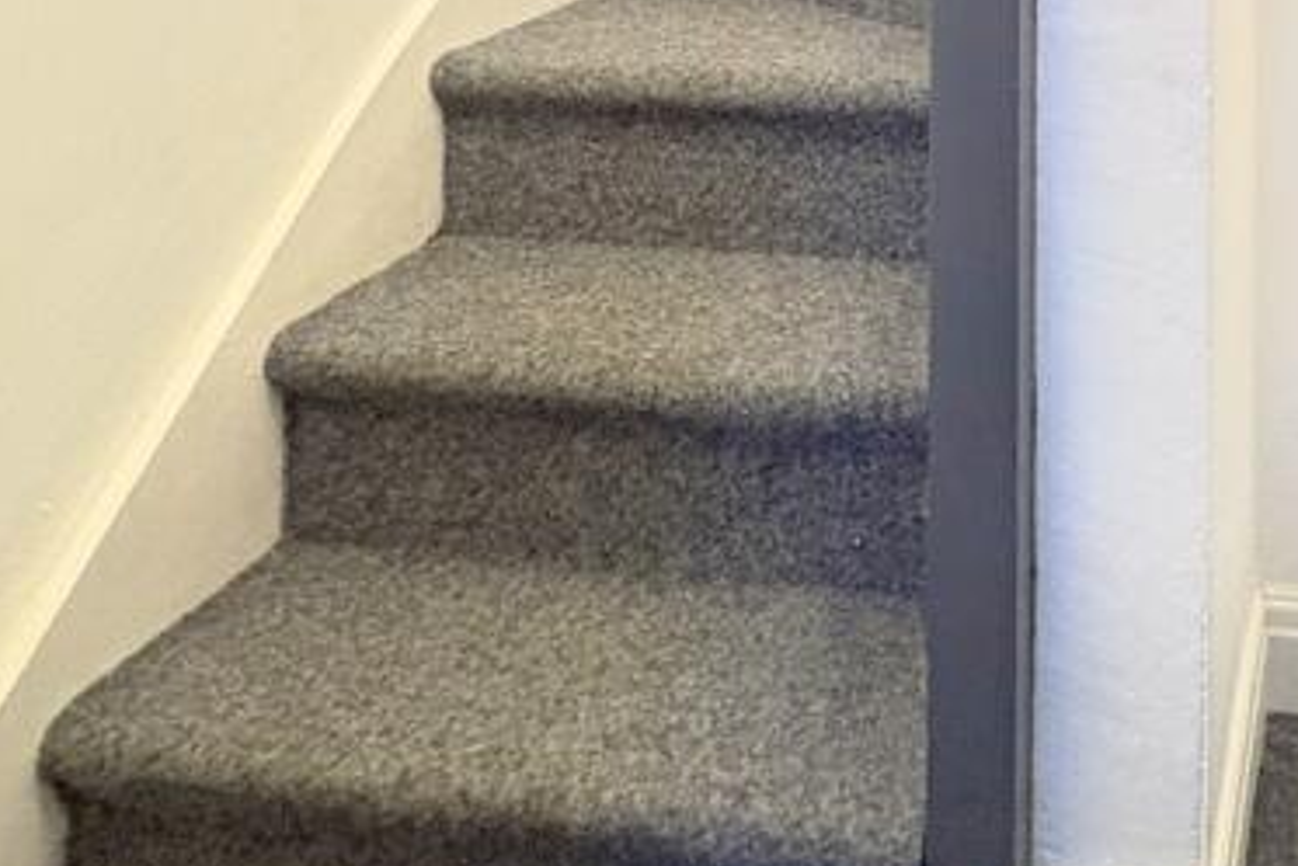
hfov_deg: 42.9
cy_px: -365
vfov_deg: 26.3
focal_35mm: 40
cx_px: 1246
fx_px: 1443
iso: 1000
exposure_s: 1/25
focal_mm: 2.22
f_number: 2.2
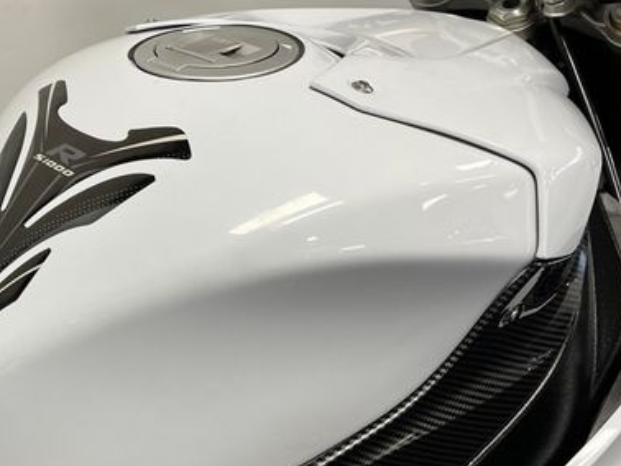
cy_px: 233
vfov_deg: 32.9
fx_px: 790
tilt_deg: -33.3
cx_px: 233
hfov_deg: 42.6
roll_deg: +1.7
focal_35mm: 44
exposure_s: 1/100
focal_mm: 5.1
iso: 100
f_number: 1.6
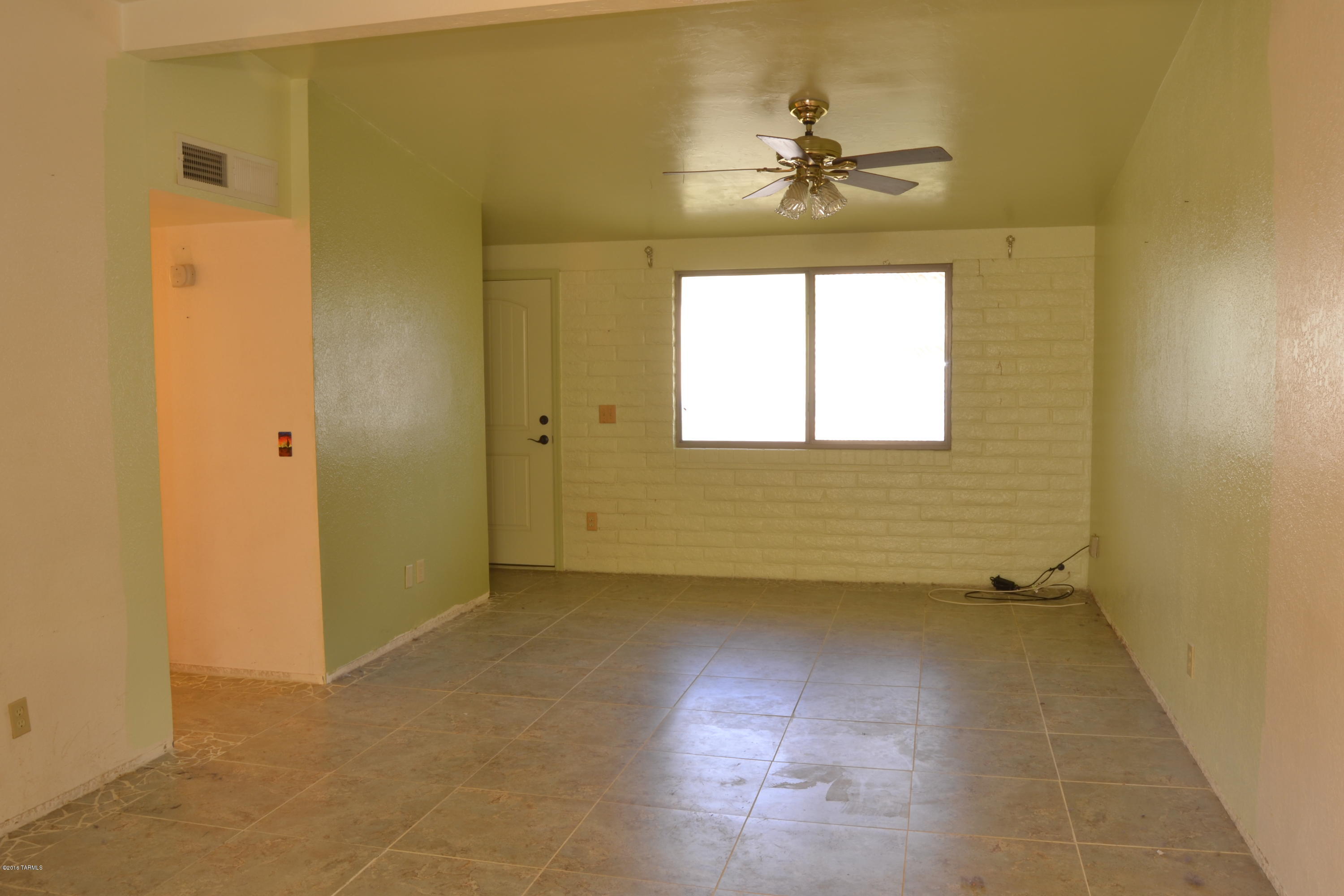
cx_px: 672
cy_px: 448
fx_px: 1008
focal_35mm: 27
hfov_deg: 67.4
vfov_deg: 47.9
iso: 100
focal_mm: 18
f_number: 16
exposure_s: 6
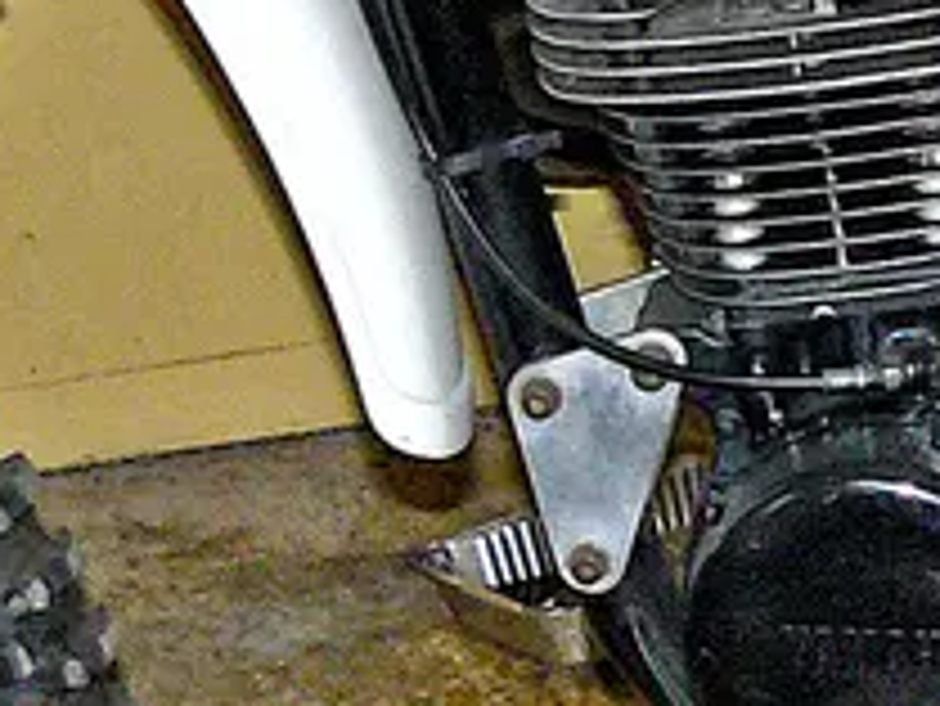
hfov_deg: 9.4
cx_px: 1093
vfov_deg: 7.2
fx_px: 5624
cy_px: 436
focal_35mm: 207
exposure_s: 1/30
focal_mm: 6
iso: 125
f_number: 2.8
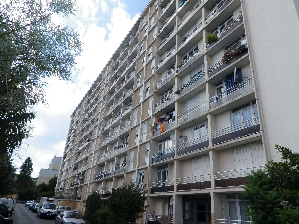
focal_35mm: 25
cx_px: 150
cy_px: 112
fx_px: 216
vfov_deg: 54.9
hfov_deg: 69.4
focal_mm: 4.5
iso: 100
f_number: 3.5
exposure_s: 1/1250
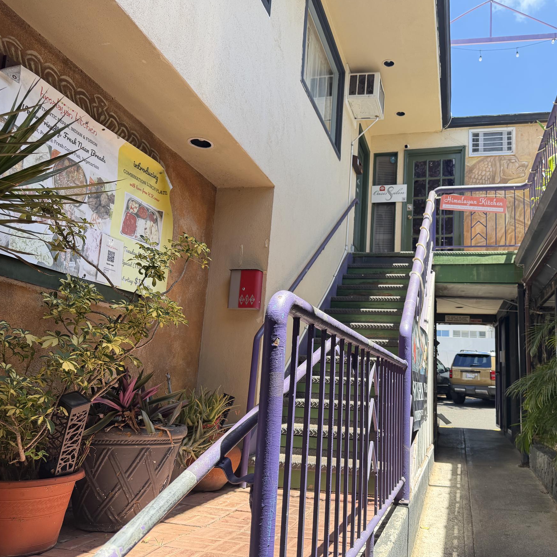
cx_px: 346
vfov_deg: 55.6
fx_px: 528
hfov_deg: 55.0
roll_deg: -3.2
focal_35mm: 29
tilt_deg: +10.4
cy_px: 282
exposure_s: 1/1091
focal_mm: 6.76
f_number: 1.78
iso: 100
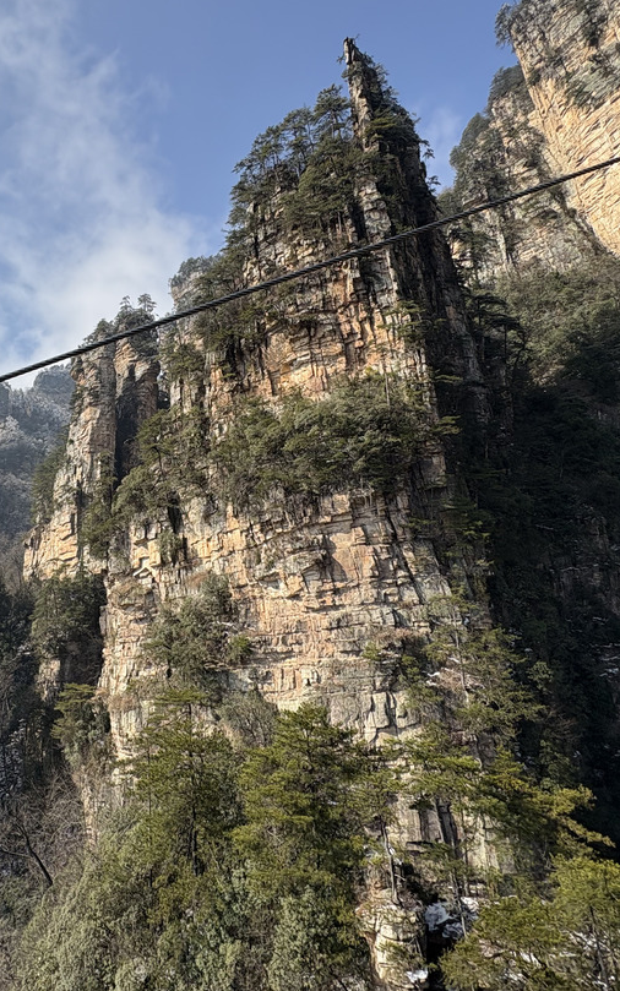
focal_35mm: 22
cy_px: 441
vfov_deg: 79.4
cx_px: 142
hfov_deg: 52.2
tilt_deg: +15.1
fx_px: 594
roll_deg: +0.5
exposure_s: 1/1395
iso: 50
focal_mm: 2.22
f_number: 2.2
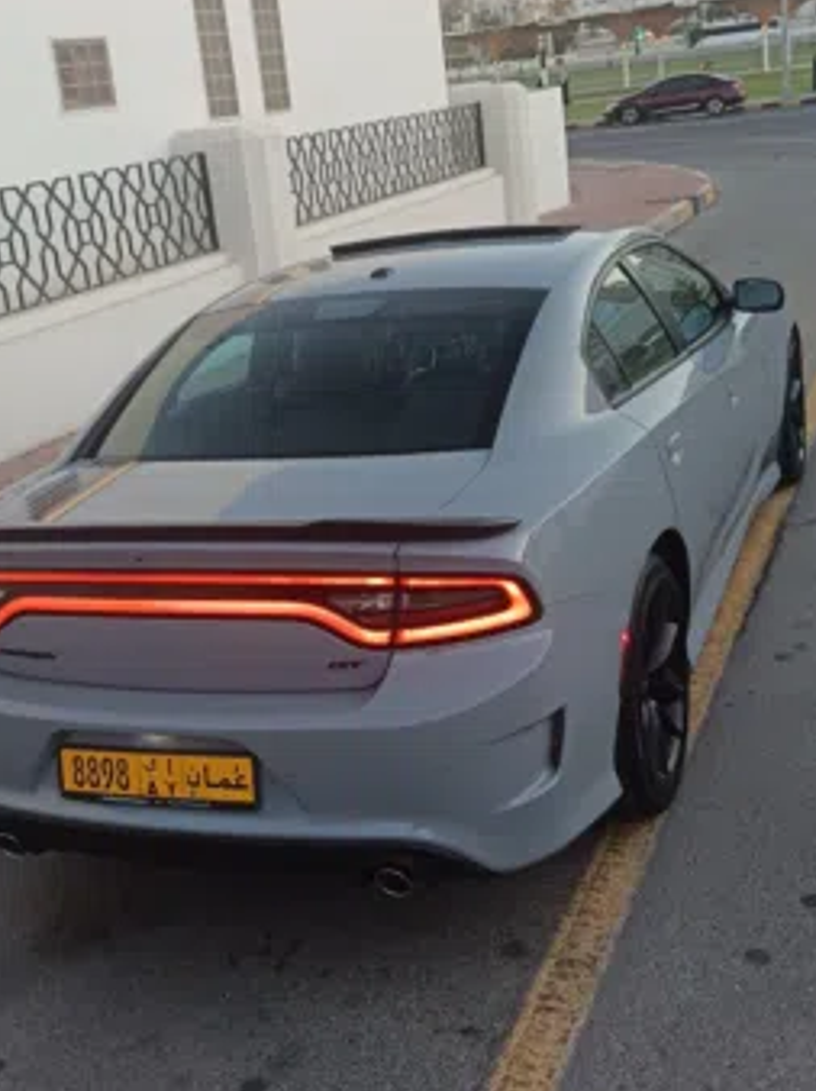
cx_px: 355
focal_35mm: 45
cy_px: 474
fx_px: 1416
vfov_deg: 42.0
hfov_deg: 32.1
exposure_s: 1/100
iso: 522
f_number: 1.75
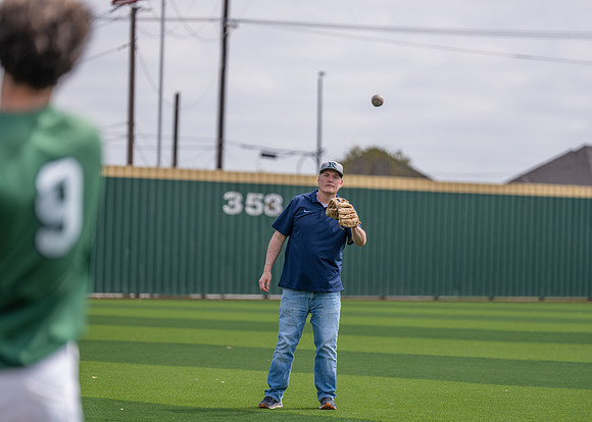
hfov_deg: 12.3
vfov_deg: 8.8
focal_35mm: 163
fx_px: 2748
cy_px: 211
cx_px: 296
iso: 125
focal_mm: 156
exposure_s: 1/2000
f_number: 2.8
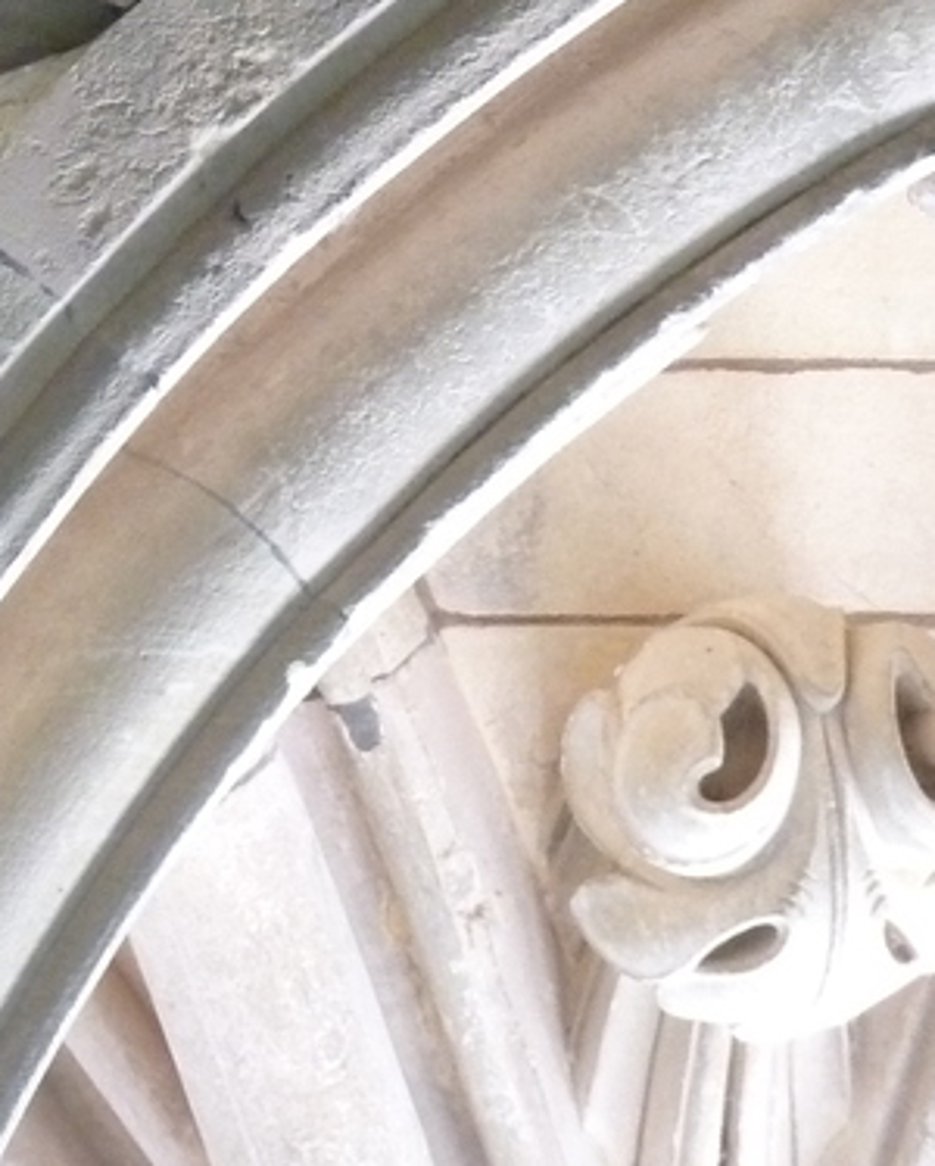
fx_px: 8426
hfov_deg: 6.2
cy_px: 84
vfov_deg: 7.9
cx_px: -704
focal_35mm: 244
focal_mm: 12.8
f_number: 4.2
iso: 400
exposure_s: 1/15
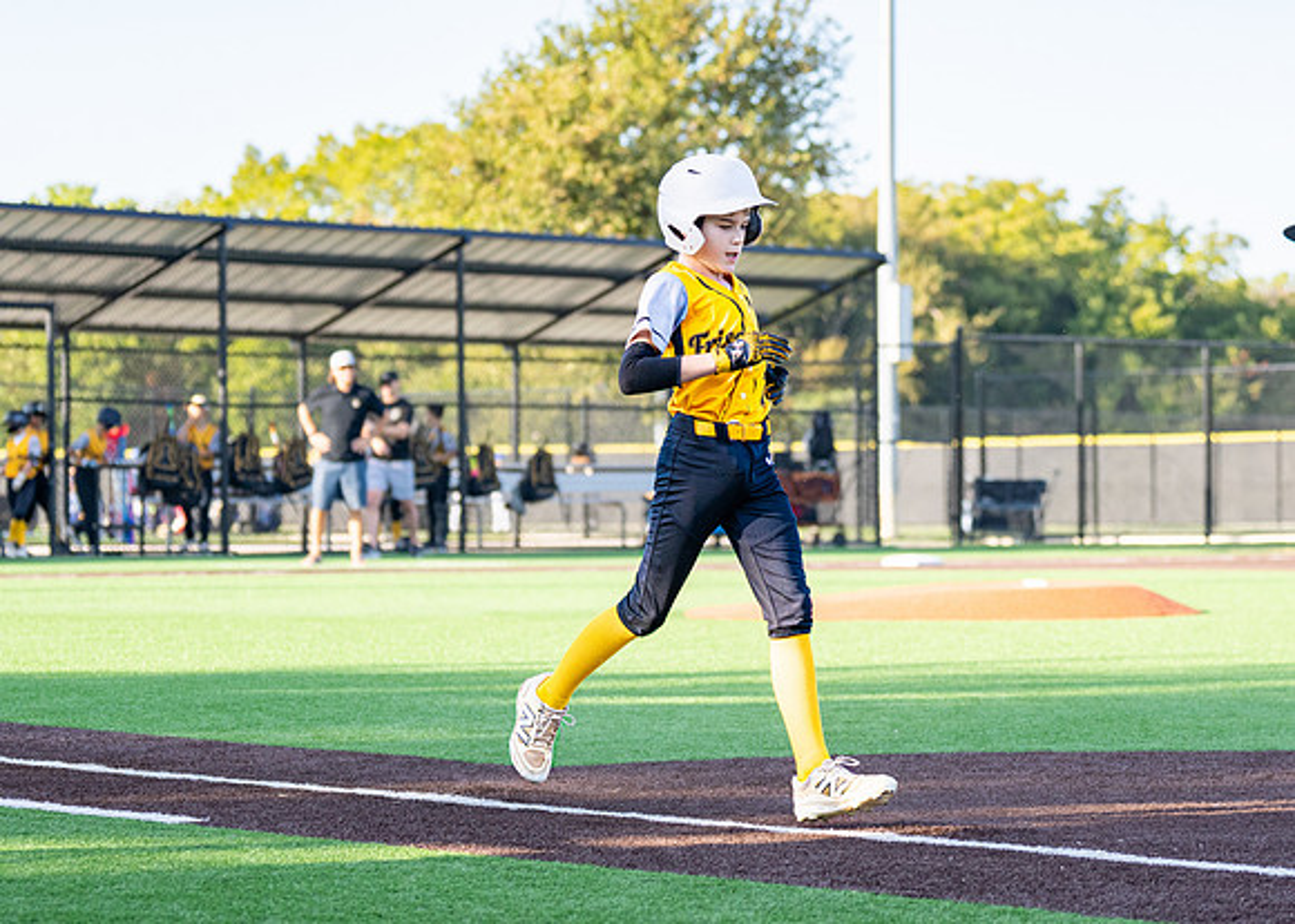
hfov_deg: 17.6
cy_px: 533
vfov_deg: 12.6
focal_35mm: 114
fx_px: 4177
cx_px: 665
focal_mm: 70
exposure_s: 1/1600
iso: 320
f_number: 2.8
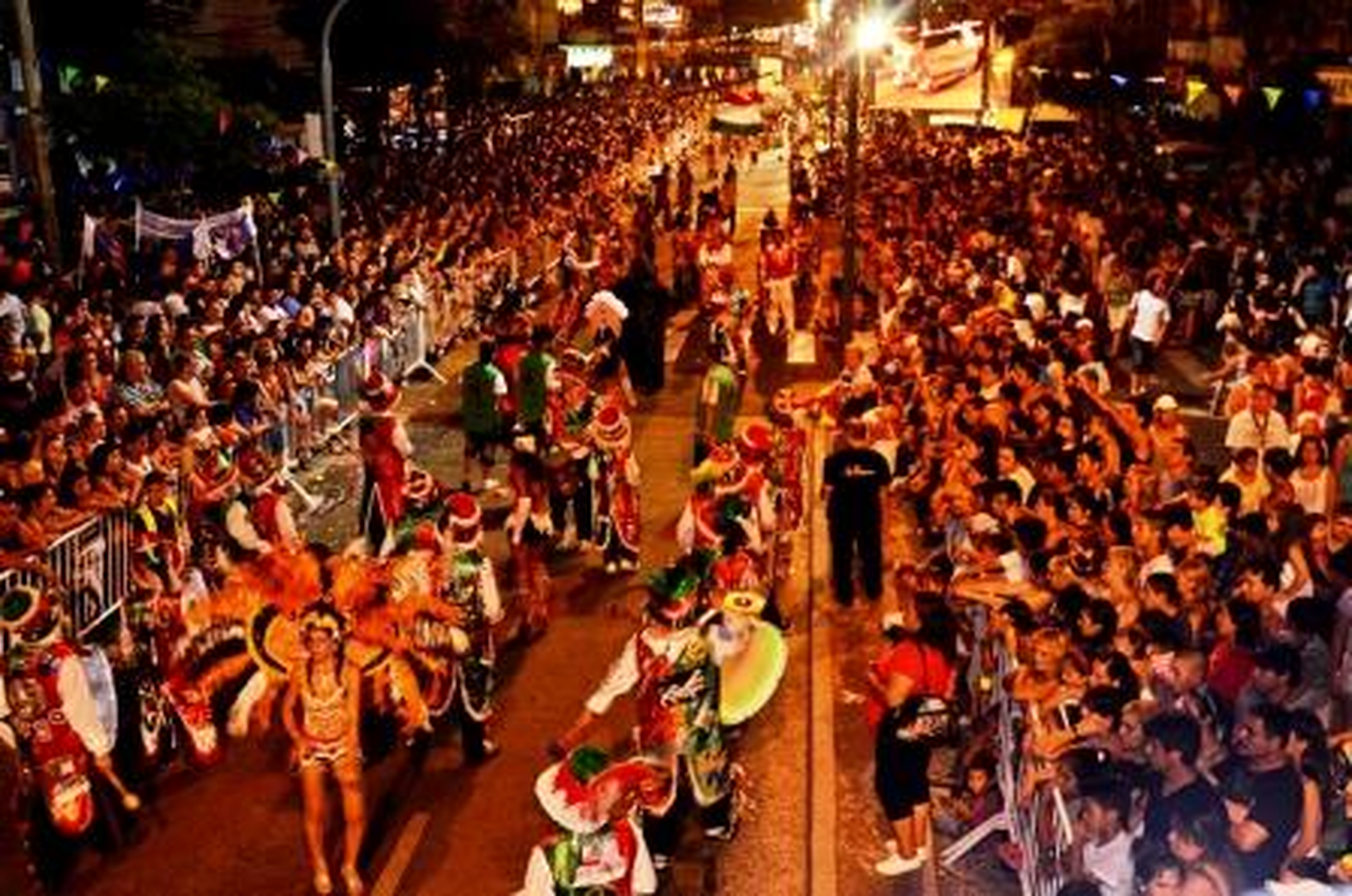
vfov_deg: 34.1
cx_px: 676
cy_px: 448
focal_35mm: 39
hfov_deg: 49.6
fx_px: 1462
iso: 1600
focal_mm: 26
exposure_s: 1/30
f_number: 7.1
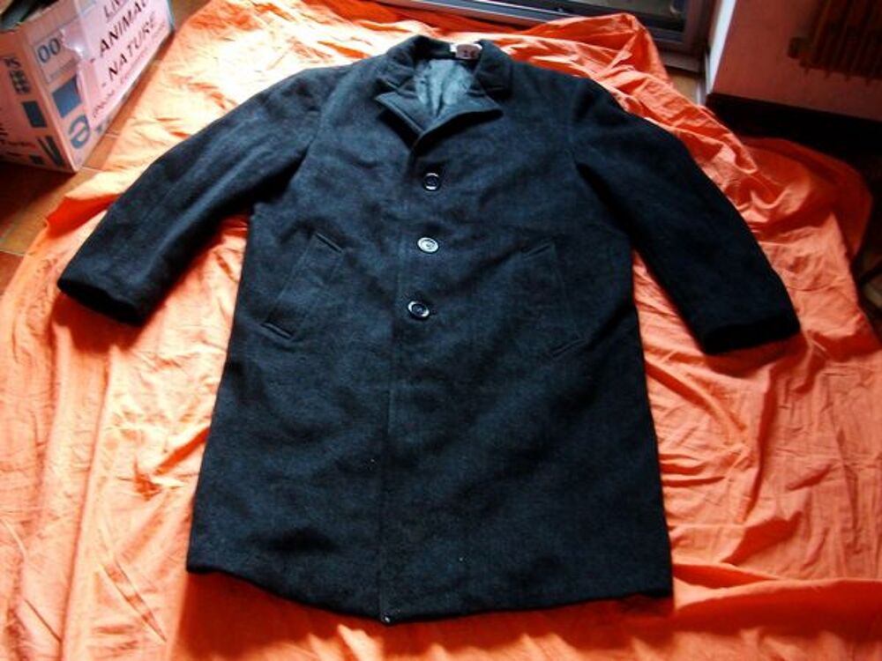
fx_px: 1019
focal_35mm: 40
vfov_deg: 36.0
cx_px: 441
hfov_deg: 46.8
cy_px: 330
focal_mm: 7.1
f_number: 3.2
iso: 200
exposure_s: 1/8
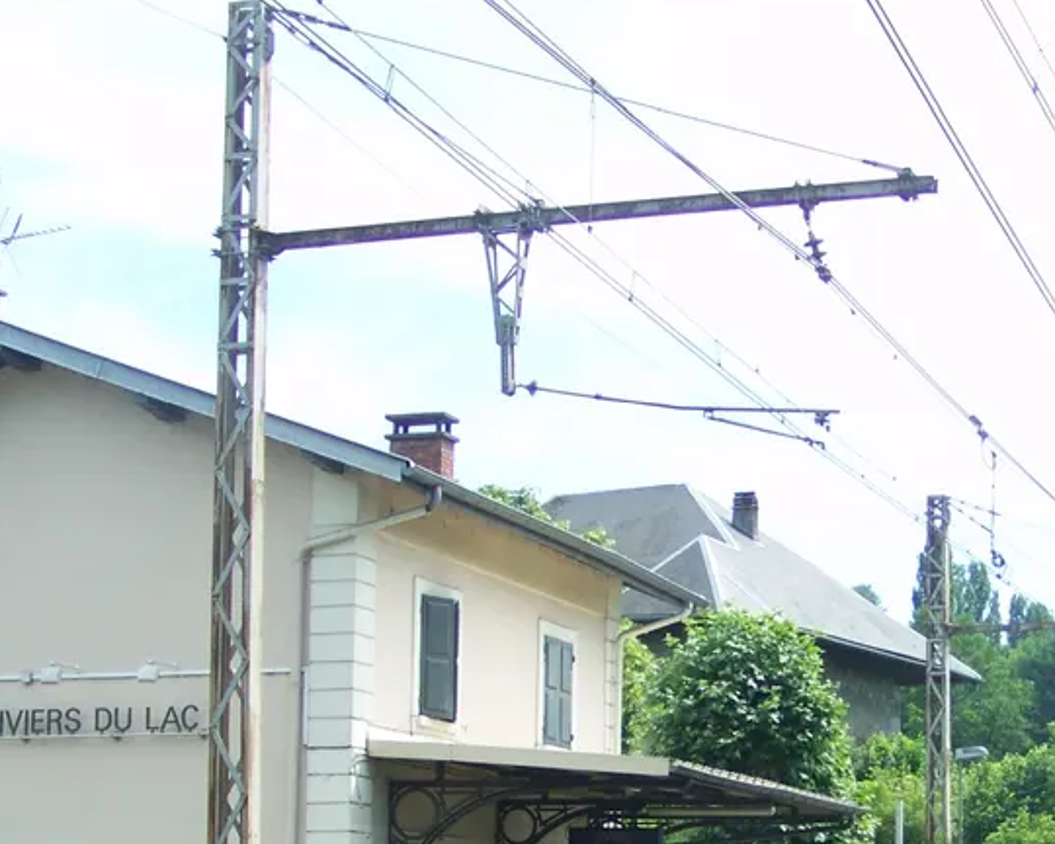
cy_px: 754
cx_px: 760
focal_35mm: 88
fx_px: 2748
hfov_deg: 21.6
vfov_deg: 17.2
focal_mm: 6.3
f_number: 4
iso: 80
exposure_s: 1/320
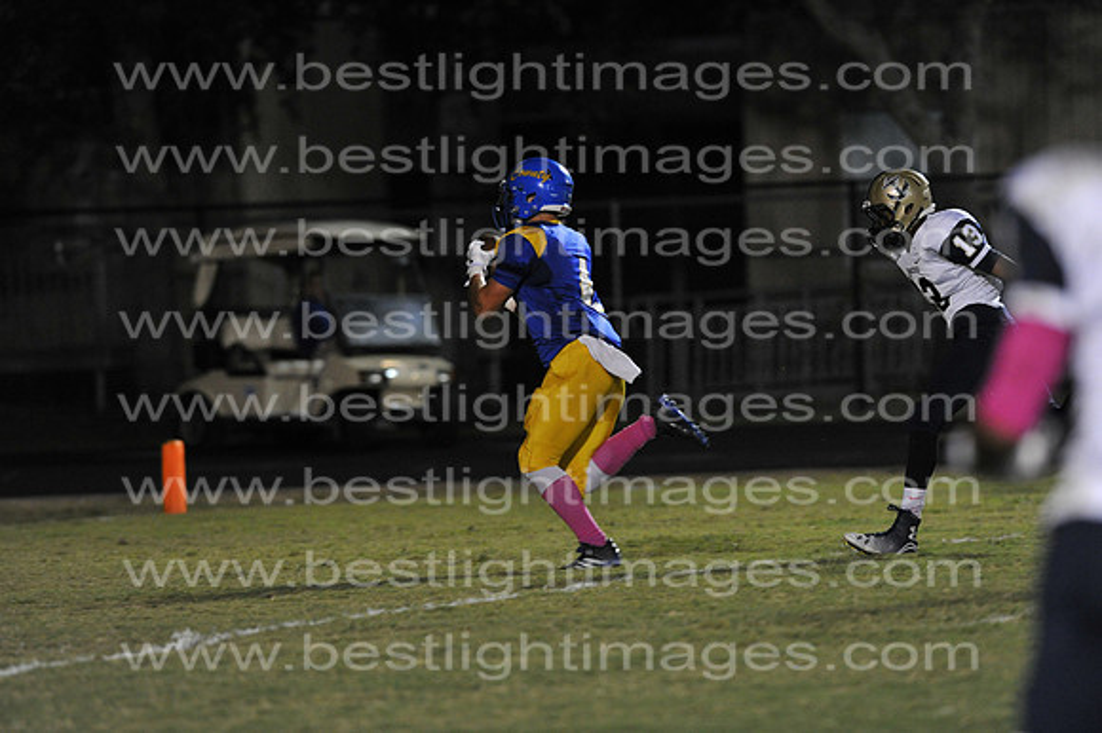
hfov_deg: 6.9
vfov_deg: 4.6
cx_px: 551
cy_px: 366
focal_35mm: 300
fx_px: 9178
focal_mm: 300
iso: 5000
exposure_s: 1/500
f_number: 4
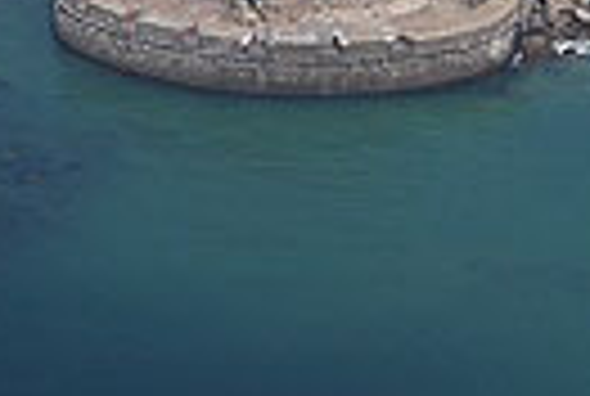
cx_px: 410
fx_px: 16935
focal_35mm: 1031
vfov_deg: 1.3
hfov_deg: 2.0
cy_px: -180
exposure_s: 1/1000
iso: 200
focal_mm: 200
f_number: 5.6
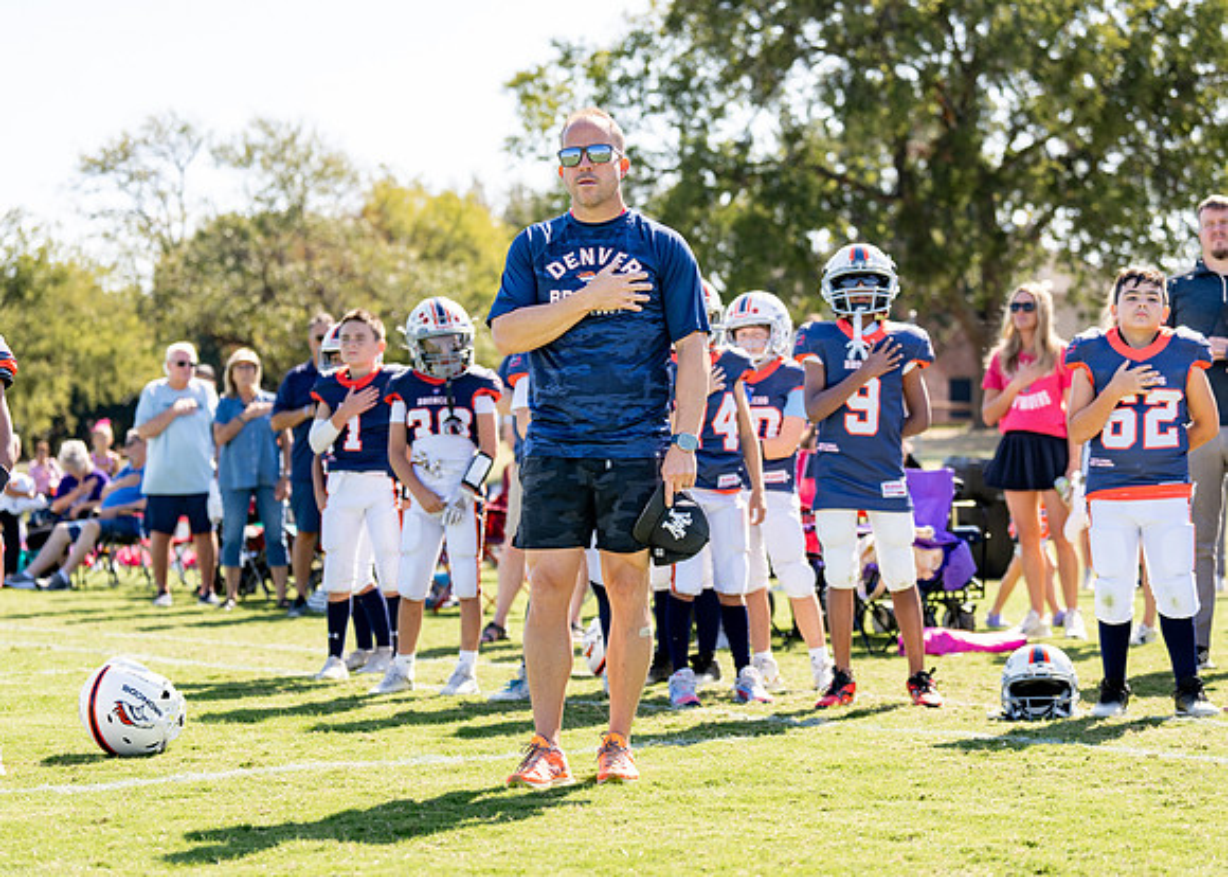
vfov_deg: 16.9
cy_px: 459
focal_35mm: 85
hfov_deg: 23.5
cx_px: 642
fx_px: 2955
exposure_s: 1/800
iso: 100
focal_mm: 70
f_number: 2.8
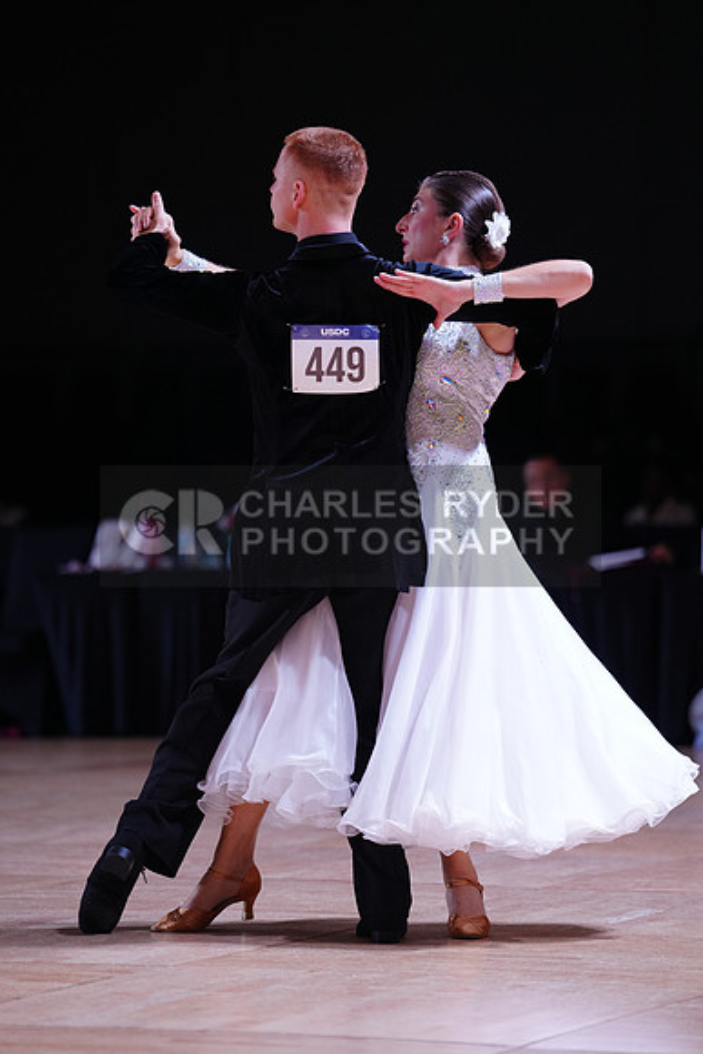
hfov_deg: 8.2
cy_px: 527
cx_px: 352
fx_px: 4918
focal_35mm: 168
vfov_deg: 12.2
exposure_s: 1/500
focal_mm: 168
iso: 800
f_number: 2.8
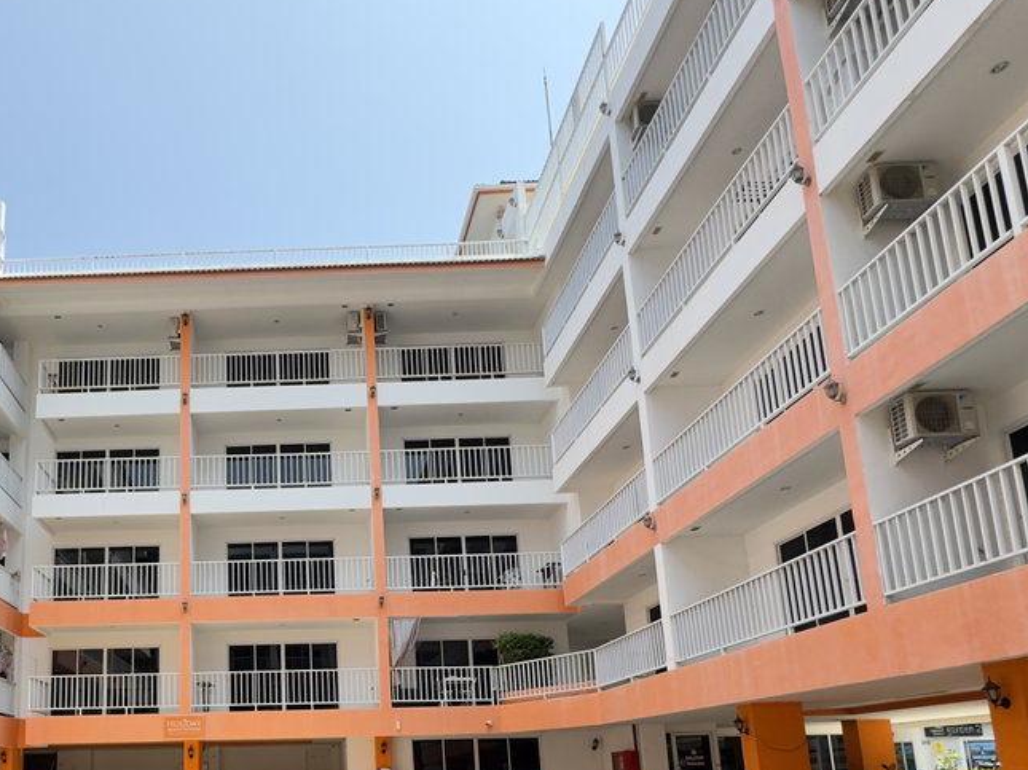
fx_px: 801
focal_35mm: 27
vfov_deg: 47.7
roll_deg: +0.8
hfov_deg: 62.1
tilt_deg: +10.3
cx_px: 272
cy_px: 644
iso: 50
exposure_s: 1/615
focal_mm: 2.22
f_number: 2.2
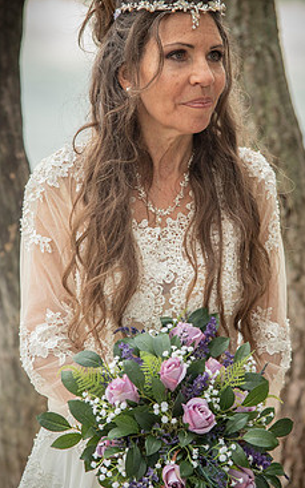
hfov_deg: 10.5
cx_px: 166
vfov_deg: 16.7
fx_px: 1664
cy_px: 265
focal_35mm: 125
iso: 320
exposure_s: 1/160
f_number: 5
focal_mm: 100
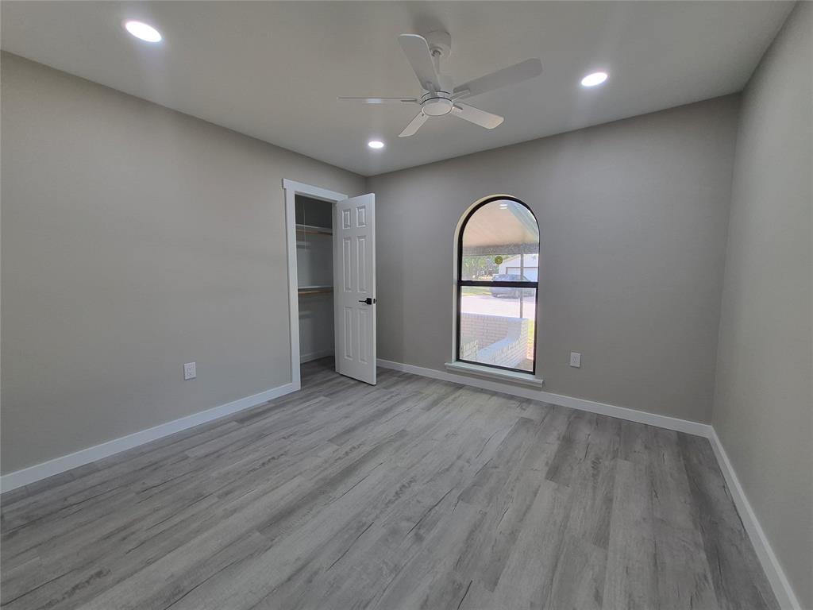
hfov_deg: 106.2
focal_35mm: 13
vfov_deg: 89.9
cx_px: 406
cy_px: 305
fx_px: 305
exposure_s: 1/60
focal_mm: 1.74
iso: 100
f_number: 2.2
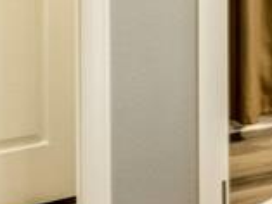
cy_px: -131
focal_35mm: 100
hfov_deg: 15.3
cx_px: 561
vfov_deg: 13.6
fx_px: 786
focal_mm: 16
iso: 1250
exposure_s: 1/15
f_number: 7.1
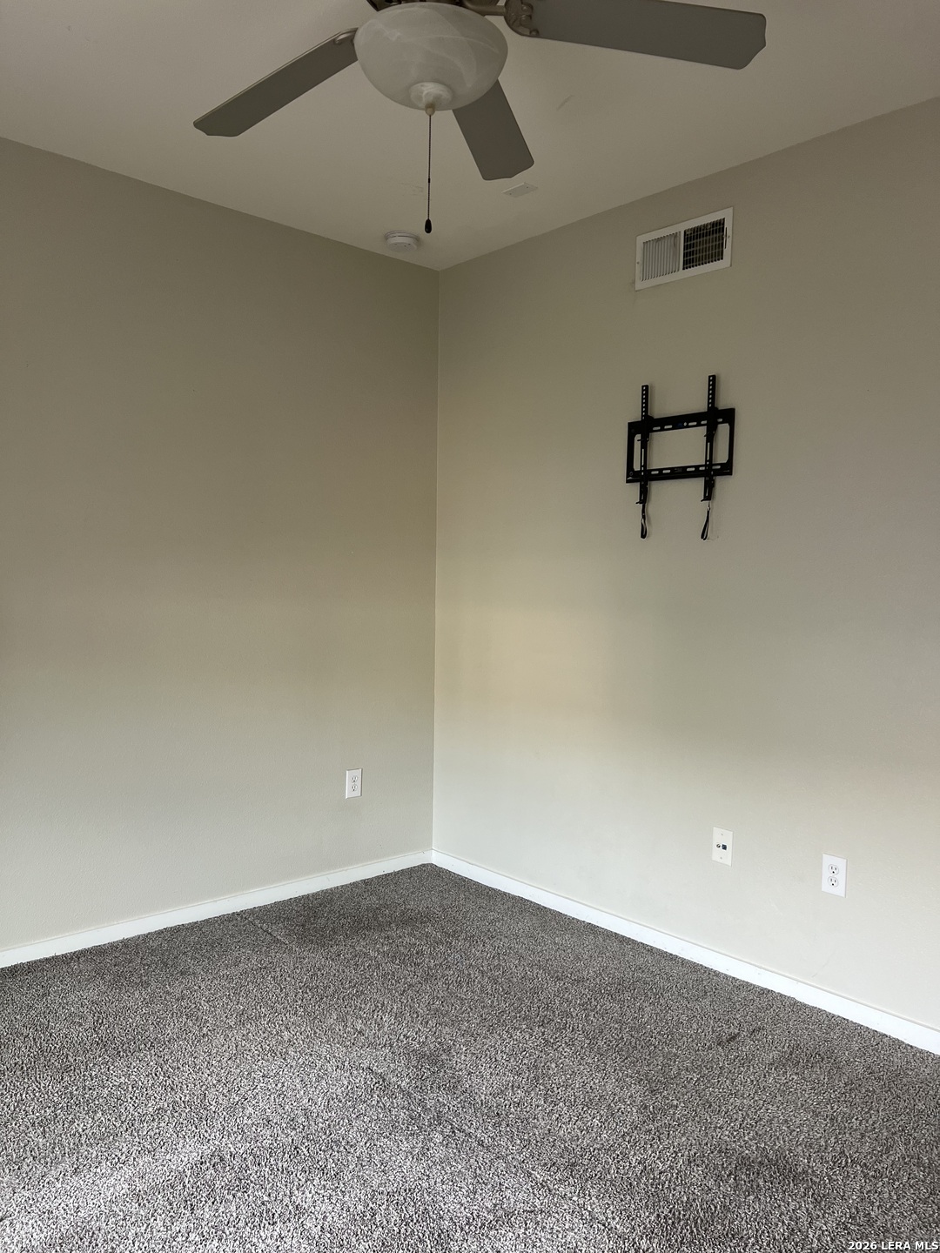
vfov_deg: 67.3
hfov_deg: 53.1
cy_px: 626
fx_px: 941
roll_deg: -1.8
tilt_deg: -3.7
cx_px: 470
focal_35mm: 26
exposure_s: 1/120
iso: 125
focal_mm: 5.7
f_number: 1.5
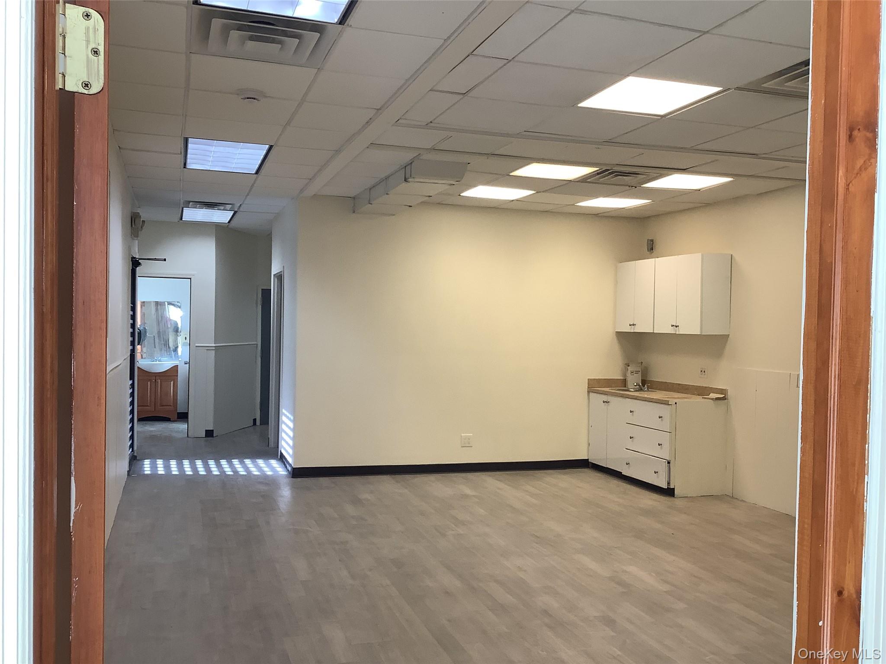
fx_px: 793
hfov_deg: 58.4
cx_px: 443
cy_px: 332
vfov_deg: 45.4
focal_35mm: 31
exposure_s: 1/60
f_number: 2.4
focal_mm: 3.3
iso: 50
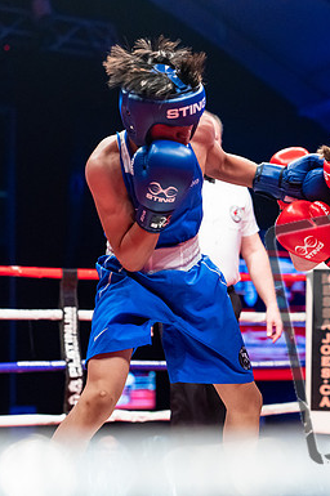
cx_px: 268
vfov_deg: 23.7
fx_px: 1185
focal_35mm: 86
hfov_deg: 15.7
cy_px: 248
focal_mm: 57
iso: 3200
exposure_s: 1/1000
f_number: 2.5
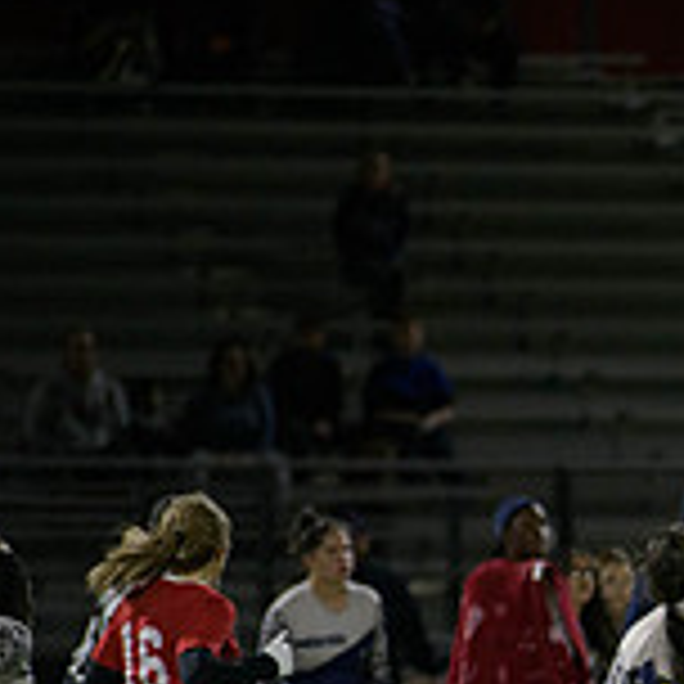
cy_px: 736
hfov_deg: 2.7
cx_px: 1066
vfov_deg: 2.7
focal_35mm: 648
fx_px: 14486
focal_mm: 200
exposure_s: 1/640
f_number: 2.8
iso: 2500
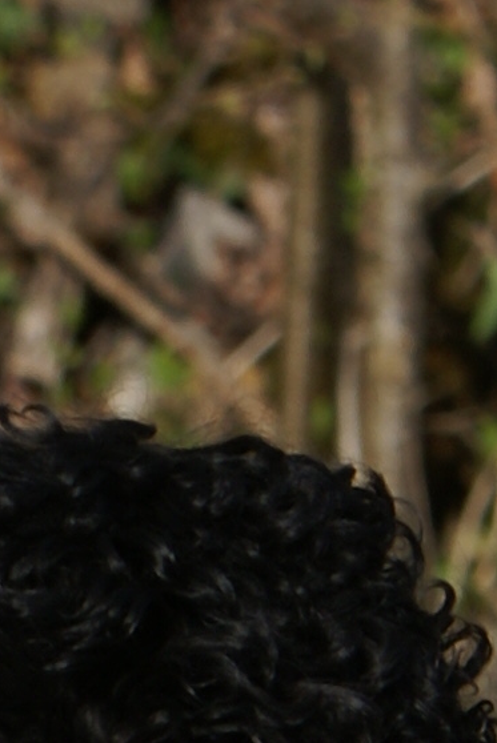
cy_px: 1377
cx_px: -328
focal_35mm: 729
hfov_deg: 1.9
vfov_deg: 2.8
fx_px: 15067
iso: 100
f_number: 9
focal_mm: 70
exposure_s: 1/250
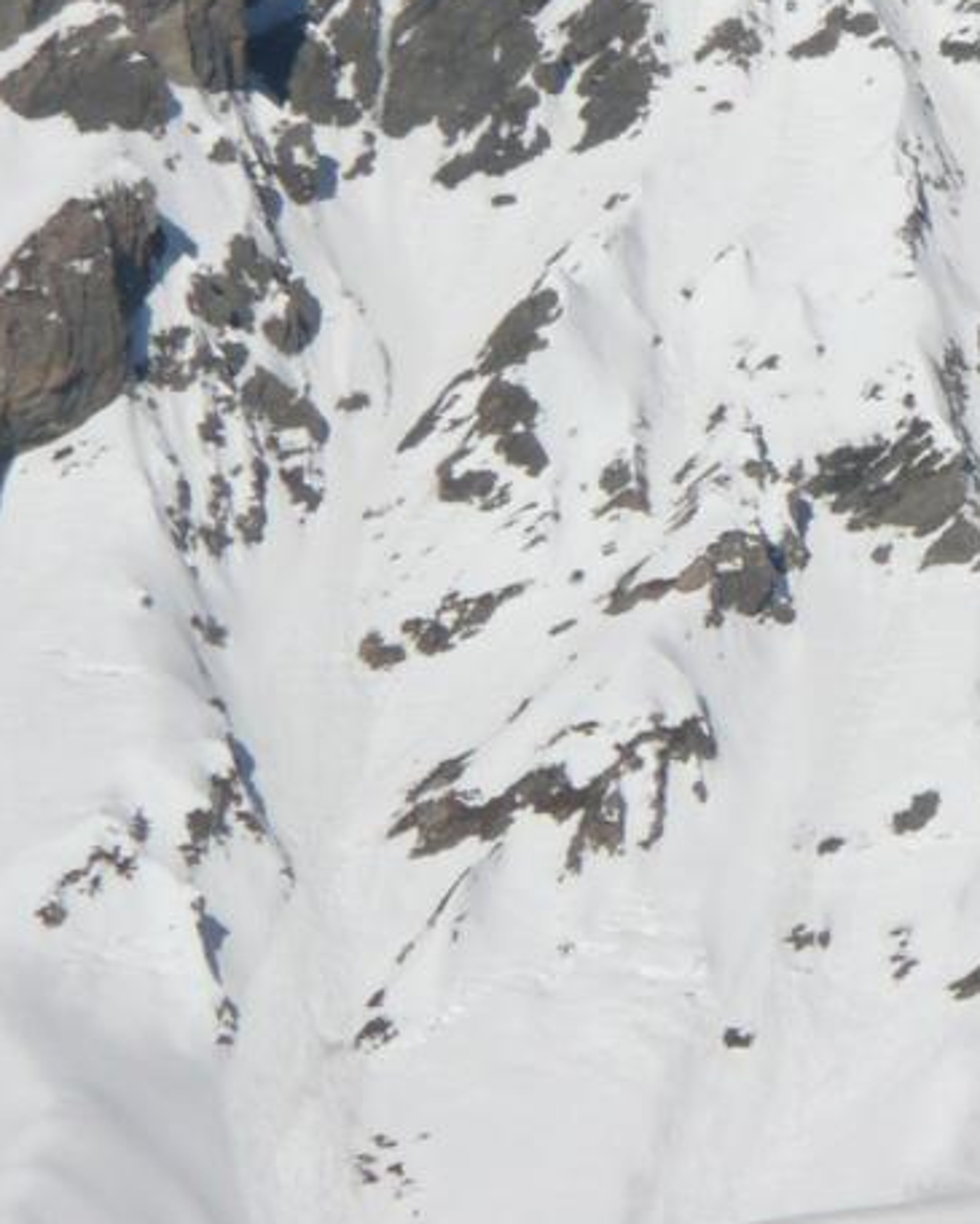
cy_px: 223
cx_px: 1544
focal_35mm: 692
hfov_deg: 2.2
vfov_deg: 2.8
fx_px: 25080
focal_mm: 46
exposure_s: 1/400
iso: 100
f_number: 11
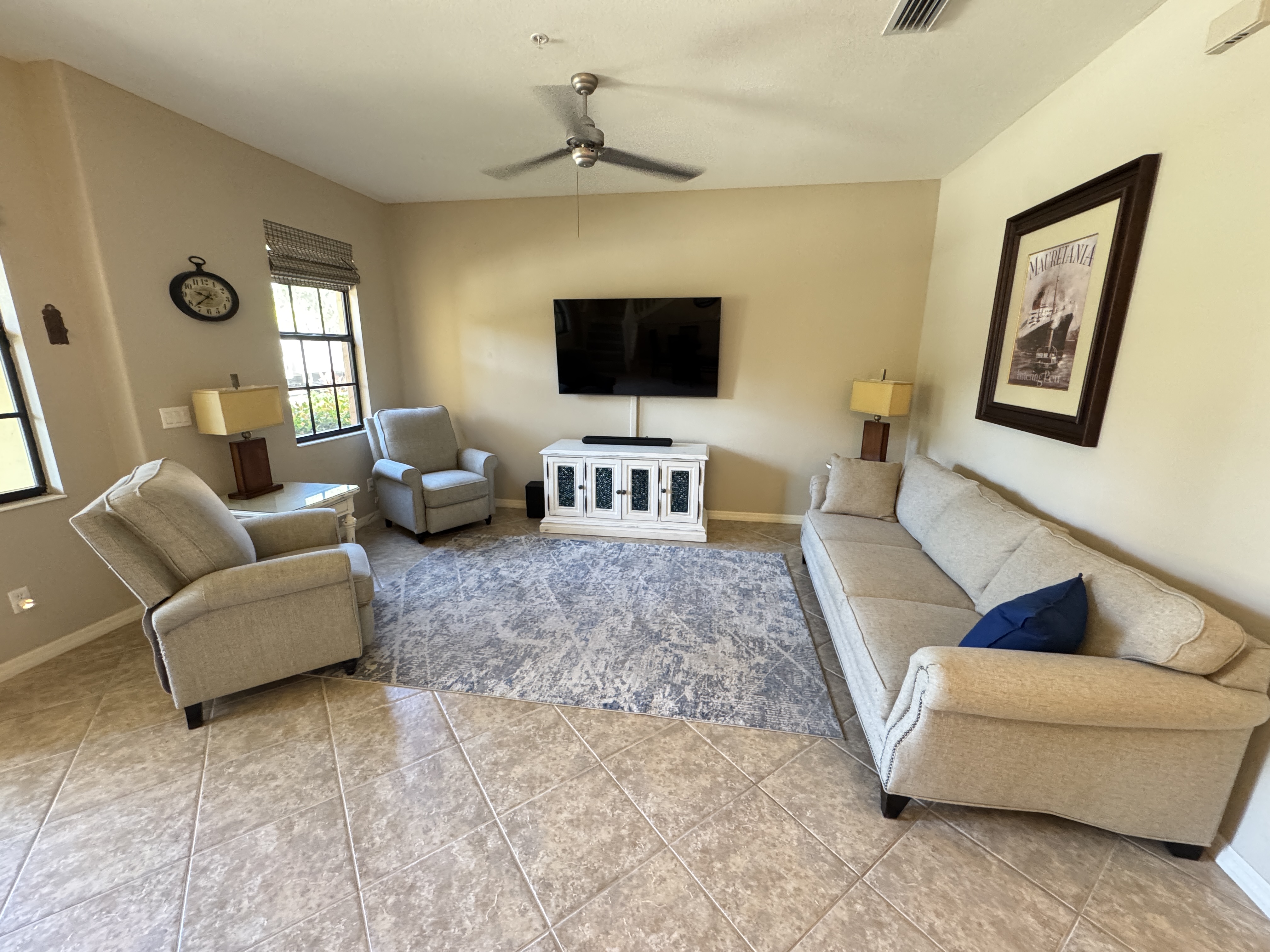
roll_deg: -0.5
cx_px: 635
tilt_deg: -14.2
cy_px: 476
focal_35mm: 14
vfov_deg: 85.7
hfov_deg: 102.1
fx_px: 514
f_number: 2.2
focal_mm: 2.22
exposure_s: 1/60
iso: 500
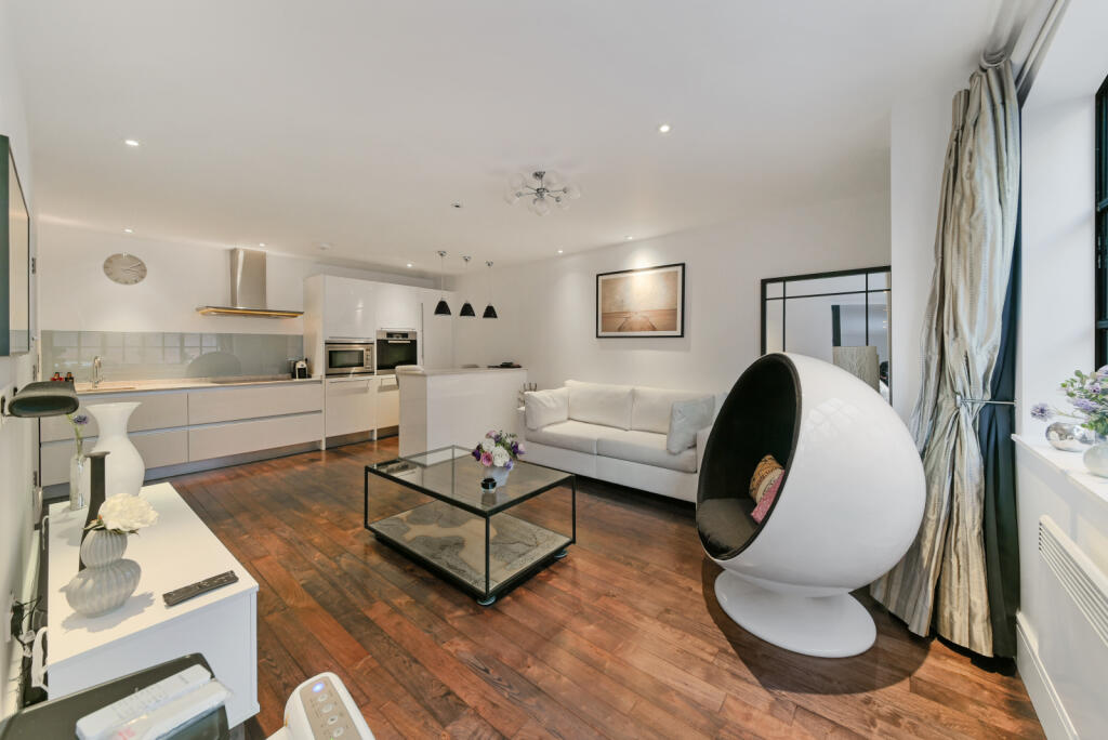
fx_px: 370
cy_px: 370
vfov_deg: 90.1
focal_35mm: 12
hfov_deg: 112.6
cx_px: 554
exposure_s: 1/2
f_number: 16
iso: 200
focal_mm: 12
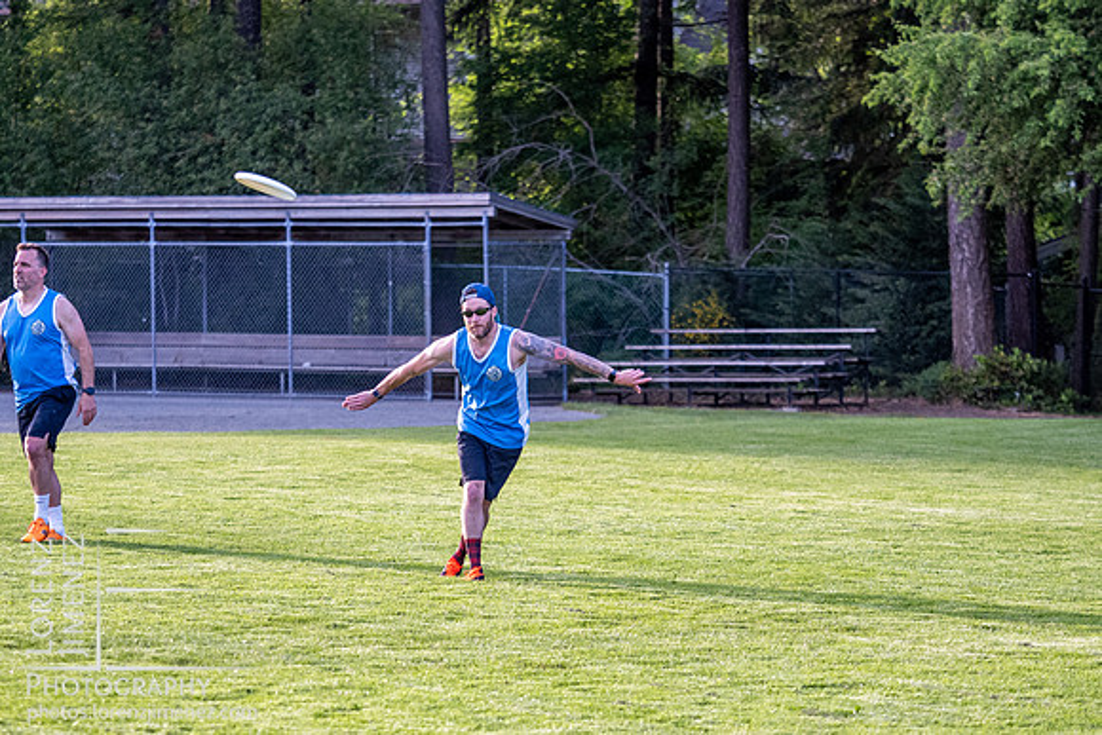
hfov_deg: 11.3
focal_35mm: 182
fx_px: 5564
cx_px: 574
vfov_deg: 7.6
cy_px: 407
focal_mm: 82
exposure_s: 1/1000
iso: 1000
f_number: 2.8
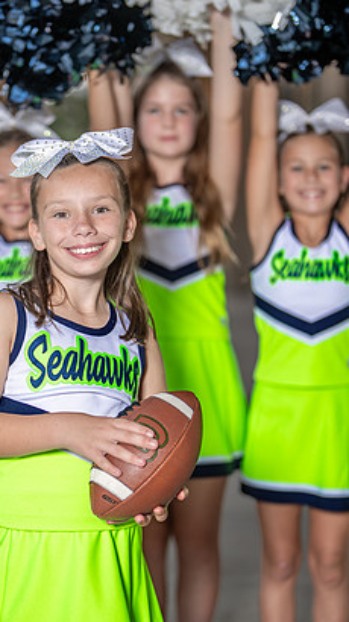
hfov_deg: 14.5
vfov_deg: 25.6
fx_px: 1368
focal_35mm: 83
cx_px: 81
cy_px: 306
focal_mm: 50
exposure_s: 1/400
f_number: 1.2
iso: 100
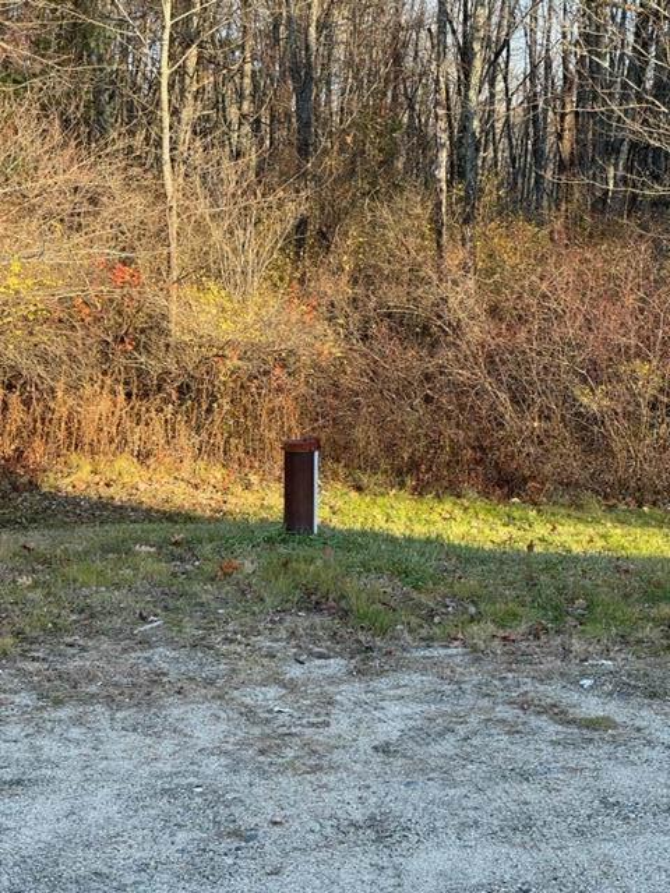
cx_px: 335
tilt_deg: -6.6
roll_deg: -0.9
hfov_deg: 22.9
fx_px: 1652
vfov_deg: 30.3
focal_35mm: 64
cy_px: 446
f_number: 2.2
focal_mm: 7.5
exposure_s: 1/122
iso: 20
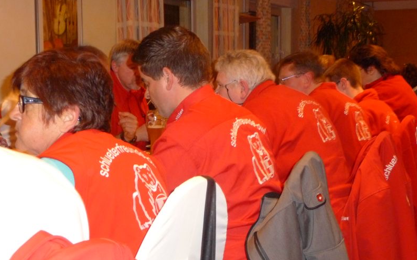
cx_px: 209
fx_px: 670
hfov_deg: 34.6
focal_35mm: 59
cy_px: 137
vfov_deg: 22.0
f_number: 4.3
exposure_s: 1/8
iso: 500
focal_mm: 9.3
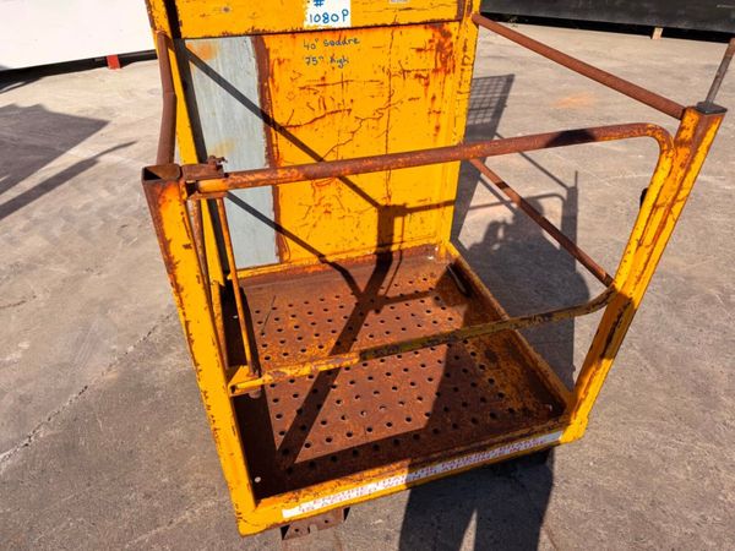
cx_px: 368
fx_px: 510
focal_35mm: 24
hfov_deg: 71.6
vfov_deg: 56.8
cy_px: 276
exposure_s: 1/5714
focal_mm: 6.76
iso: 80
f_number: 1.78
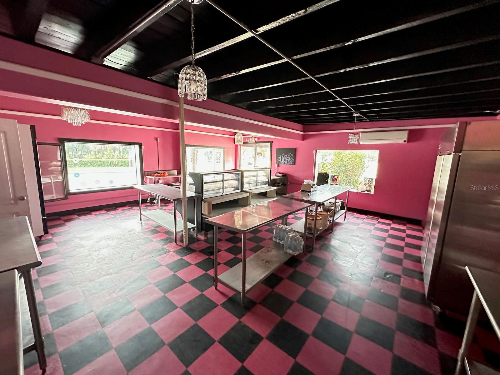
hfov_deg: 102.1
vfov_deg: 85.7
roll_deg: -2.0
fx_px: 202
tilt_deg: -9.5
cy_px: 188
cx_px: 250
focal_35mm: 14
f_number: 2.2
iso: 1250
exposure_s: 1/60
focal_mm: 2.22
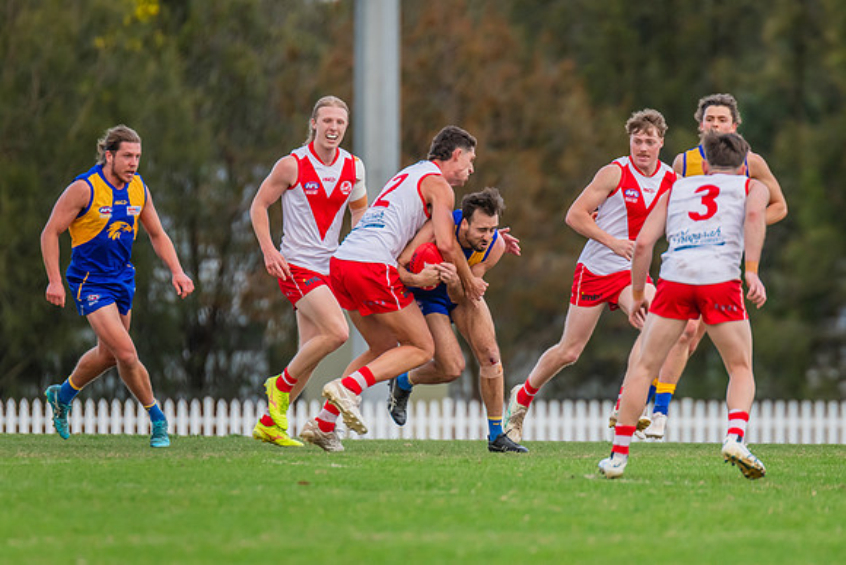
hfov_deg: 3.2
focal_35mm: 642
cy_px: 314
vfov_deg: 2.1
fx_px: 15081
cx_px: 578
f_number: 4
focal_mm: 420
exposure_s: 1/1250
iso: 900
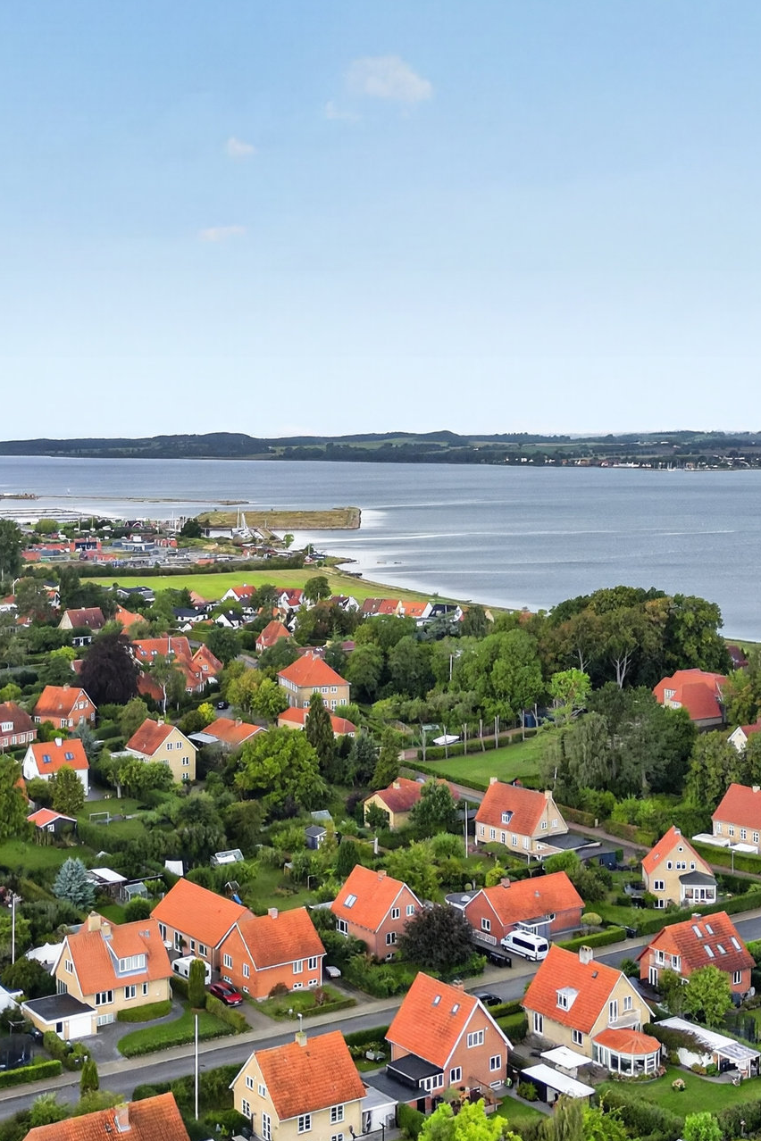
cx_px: 341
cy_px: 502
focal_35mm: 50
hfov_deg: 27.0
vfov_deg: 39.5
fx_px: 1585
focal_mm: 6.7
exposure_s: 1/725
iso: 100
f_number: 1.7
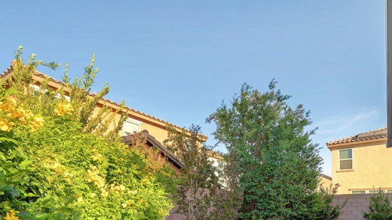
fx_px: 249
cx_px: 220
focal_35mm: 24
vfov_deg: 42.7
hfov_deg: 76.0
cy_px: 207
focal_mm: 14
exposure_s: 1/125
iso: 800
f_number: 8
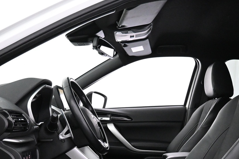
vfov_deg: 28.5
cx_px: 117
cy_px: 131
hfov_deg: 42.7
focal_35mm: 46
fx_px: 305
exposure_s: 1/80
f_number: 3.5
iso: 4000
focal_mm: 16
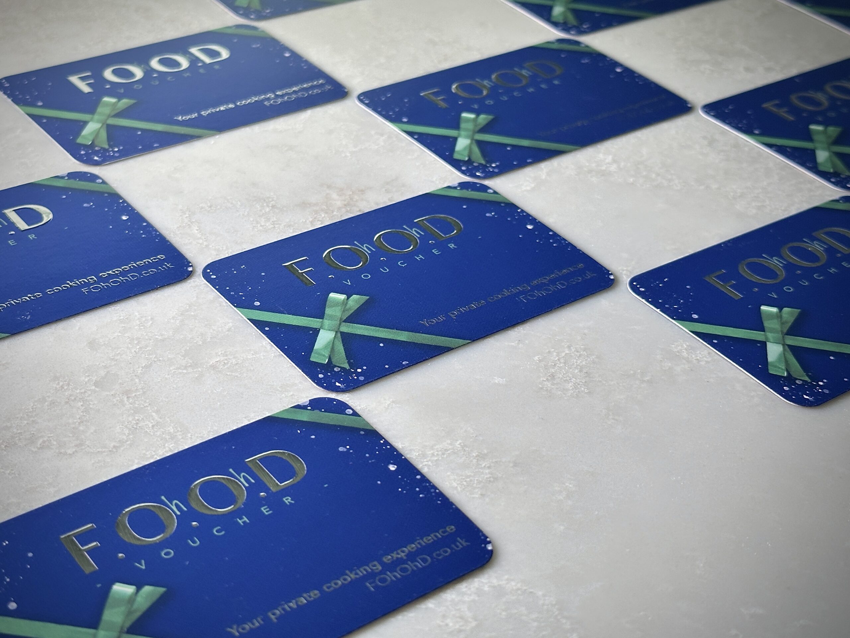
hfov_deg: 39.7
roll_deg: -4.1
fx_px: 1179
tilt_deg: -33.1
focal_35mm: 48
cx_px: 425
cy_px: 319
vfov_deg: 30.3
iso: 50
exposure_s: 1/186
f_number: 1.78
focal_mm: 6.86
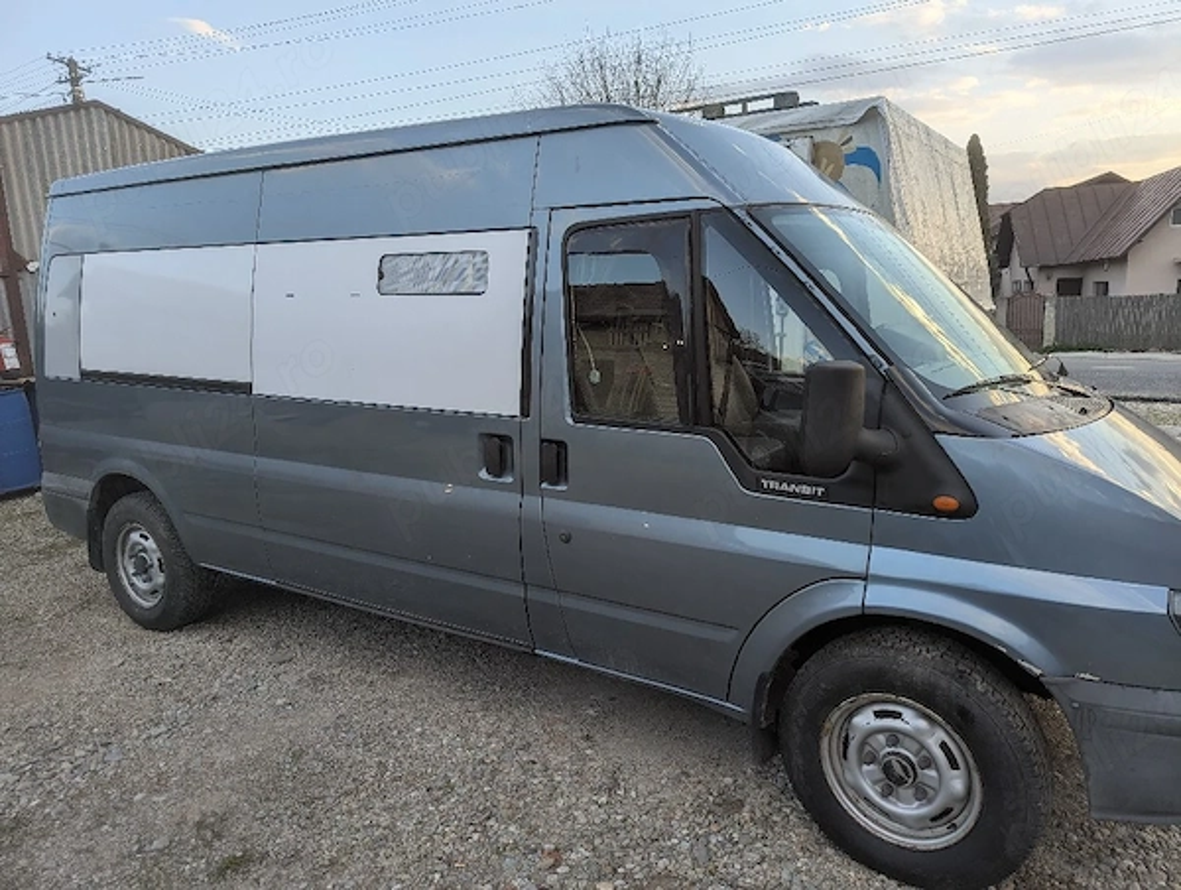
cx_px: 590
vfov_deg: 57.0
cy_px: 445
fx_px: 820
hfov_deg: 71.5
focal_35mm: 24
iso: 36
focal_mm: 6.81
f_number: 1.85
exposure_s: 1/200
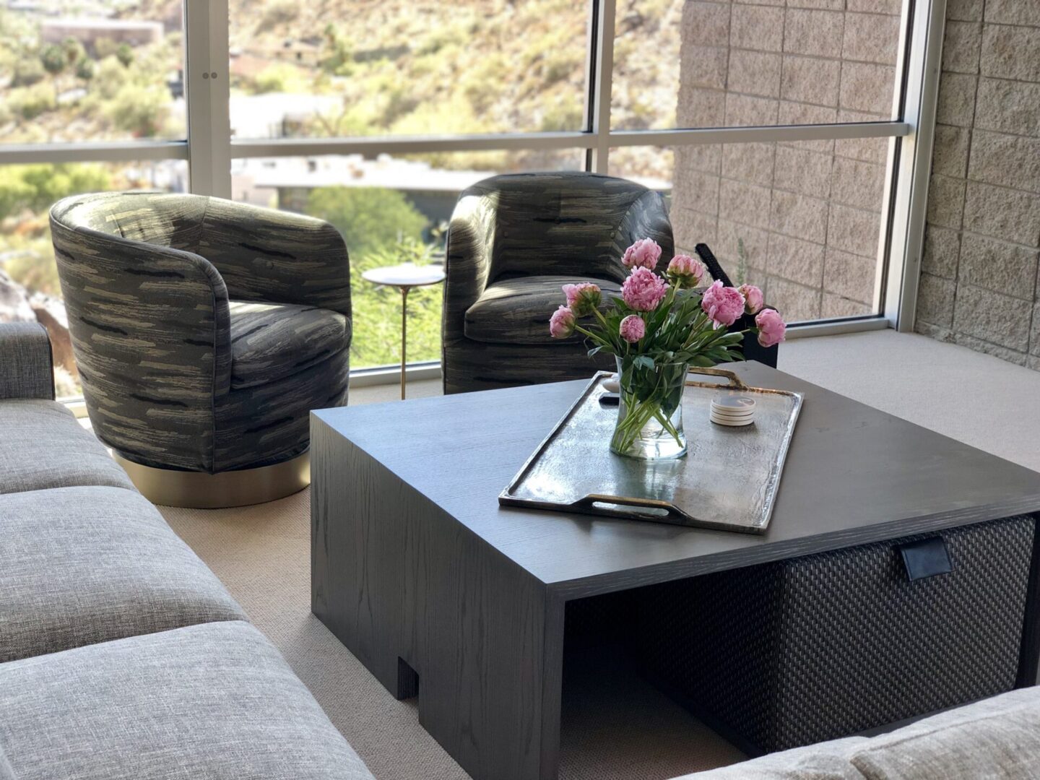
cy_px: 390
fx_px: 1562
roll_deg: -2.6
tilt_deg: -15.3
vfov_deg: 28.0
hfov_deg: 36.8
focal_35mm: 52
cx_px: 520
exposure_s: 1/60
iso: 20
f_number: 2.4
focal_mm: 6
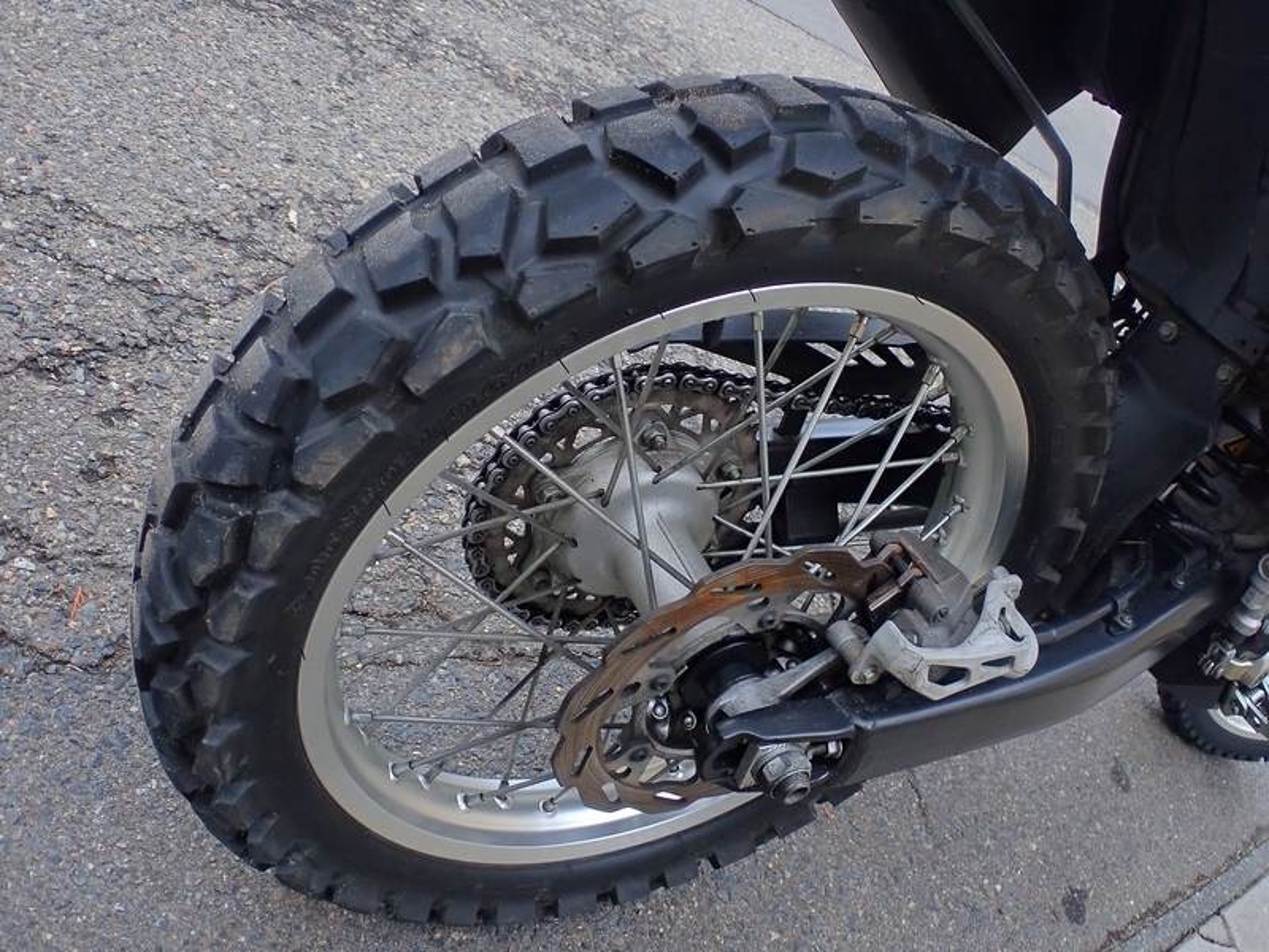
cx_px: 634
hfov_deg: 52.6
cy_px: 476
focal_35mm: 35
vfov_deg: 40.7
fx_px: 1283
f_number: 2.6
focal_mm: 6.42
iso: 200
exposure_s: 1/30
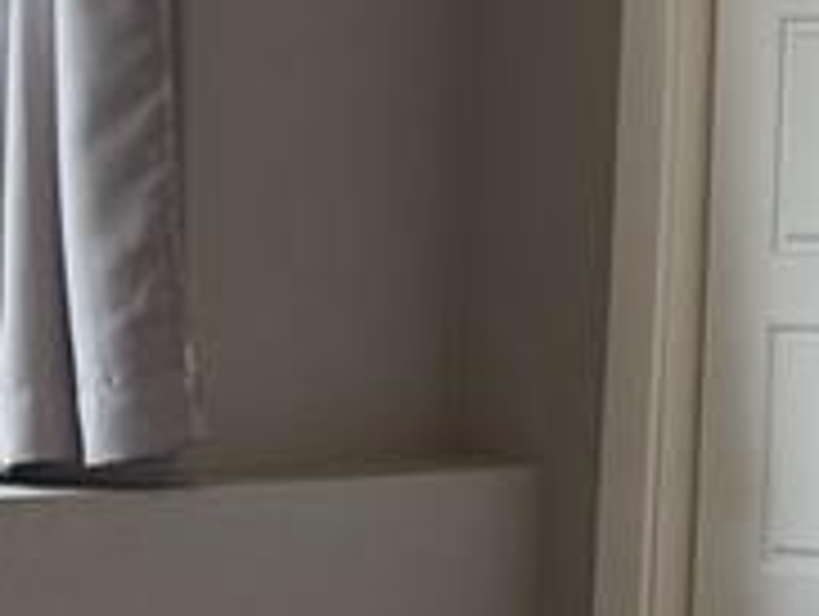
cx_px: 1444
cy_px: 90
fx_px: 3198
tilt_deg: +2.5
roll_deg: -1.1
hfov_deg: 13.2
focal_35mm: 135
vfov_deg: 11.0
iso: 160
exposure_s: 1/228
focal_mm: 6.76
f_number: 1.78
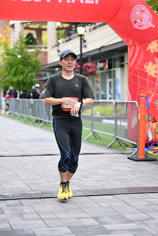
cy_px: 118
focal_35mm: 77
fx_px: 507
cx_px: 79
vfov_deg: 26.3
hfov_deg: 17.7
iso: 1250
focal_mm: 77
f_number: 2.8
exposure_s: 1/1600
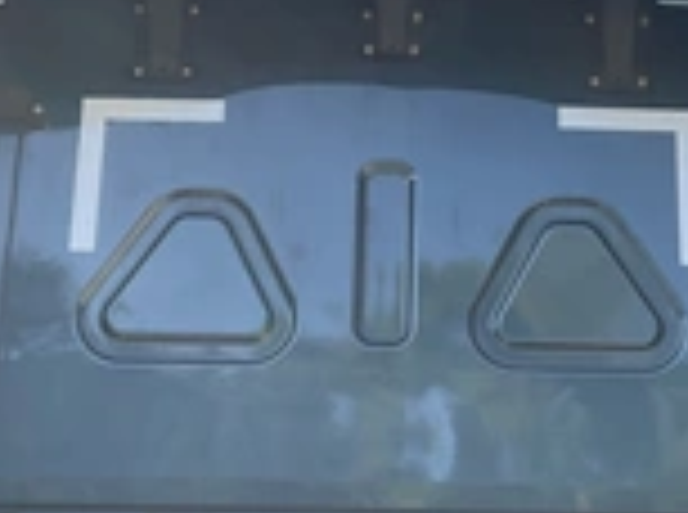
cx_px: 423
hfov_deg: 25.7
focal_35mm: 76
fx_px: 1507
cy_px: 270
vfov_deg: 19.3
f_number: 1.8
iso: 25
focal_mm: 3
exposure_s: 1/406
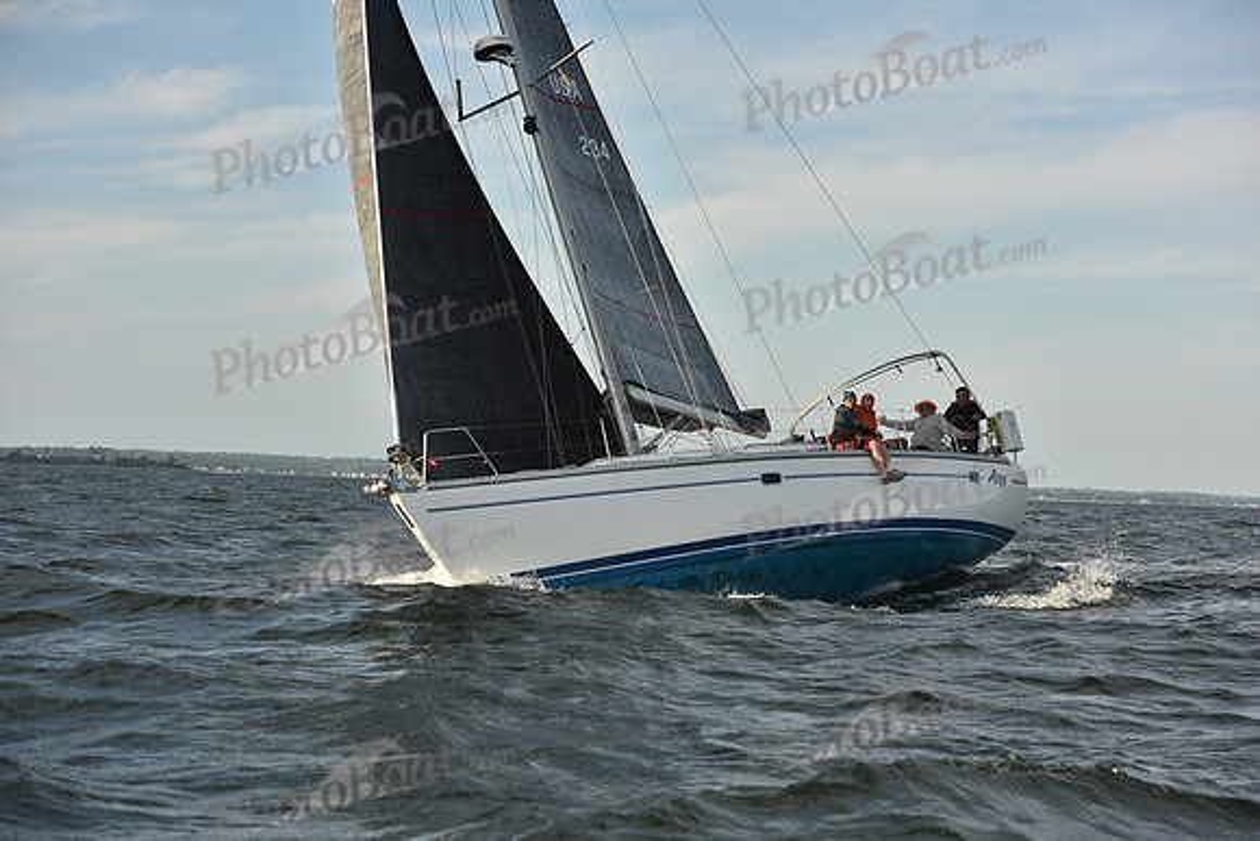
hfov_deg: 28.8
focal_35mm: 70
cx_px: 630
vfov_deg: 19.5
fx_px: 2450
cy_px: 420
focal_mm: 70
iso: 250
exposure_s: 1/1600
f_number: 5
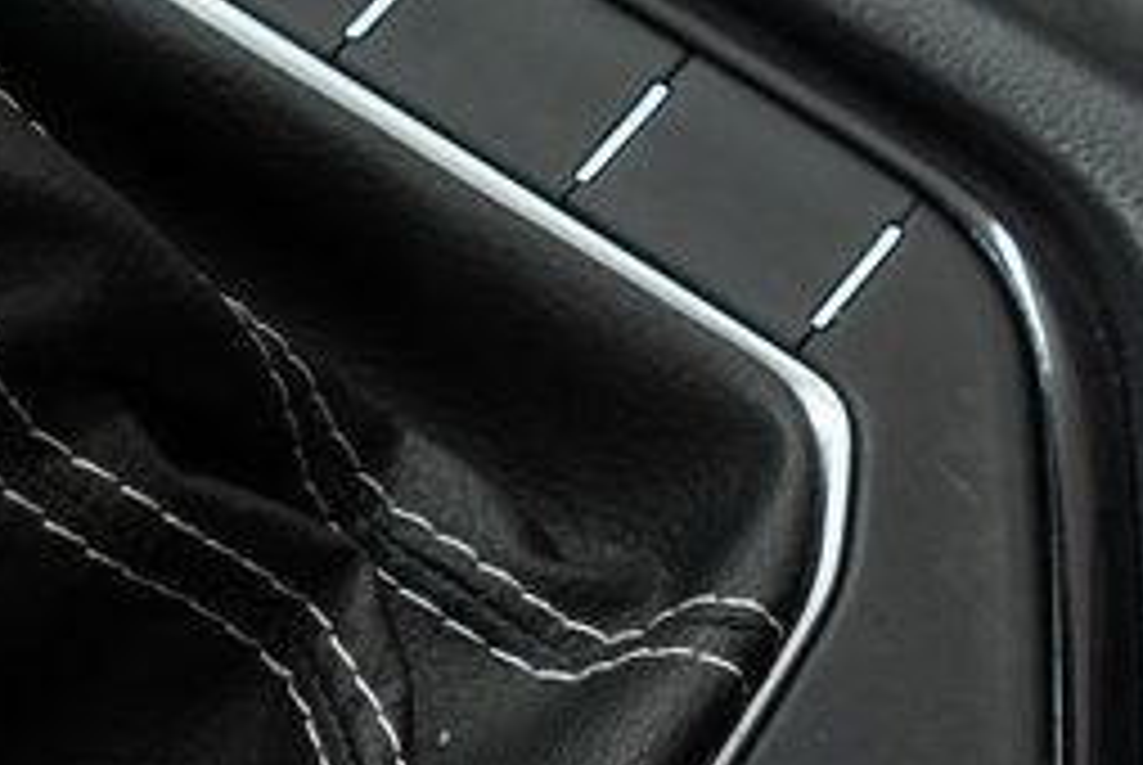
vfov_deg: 8.1
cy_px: 376
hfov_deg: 12.1
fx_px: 5372
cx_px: 112
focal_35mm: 169
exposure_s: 1/50
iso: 1000
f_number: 3.2
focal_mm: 28
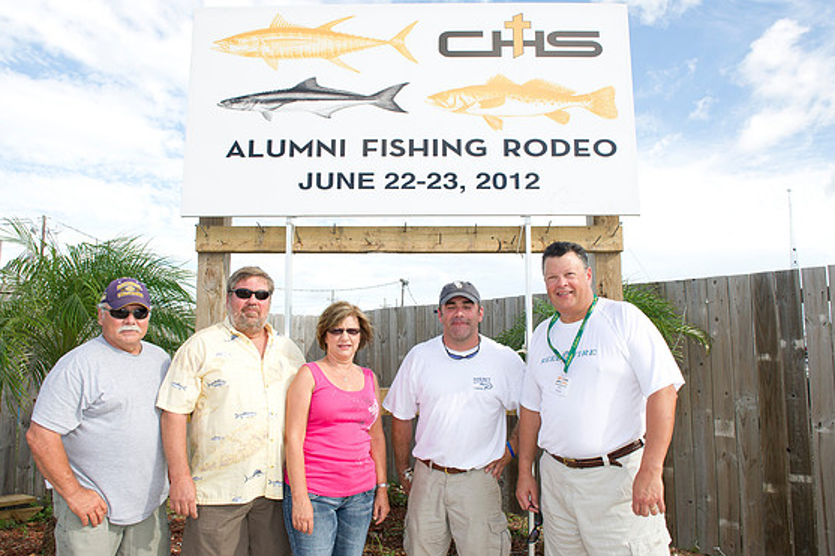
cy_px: 285
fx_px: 580
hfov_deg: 71.5
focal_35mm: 25
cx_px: 403
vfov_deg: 51.3
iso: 200
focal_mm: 24
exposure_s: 1/250
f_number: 6.3
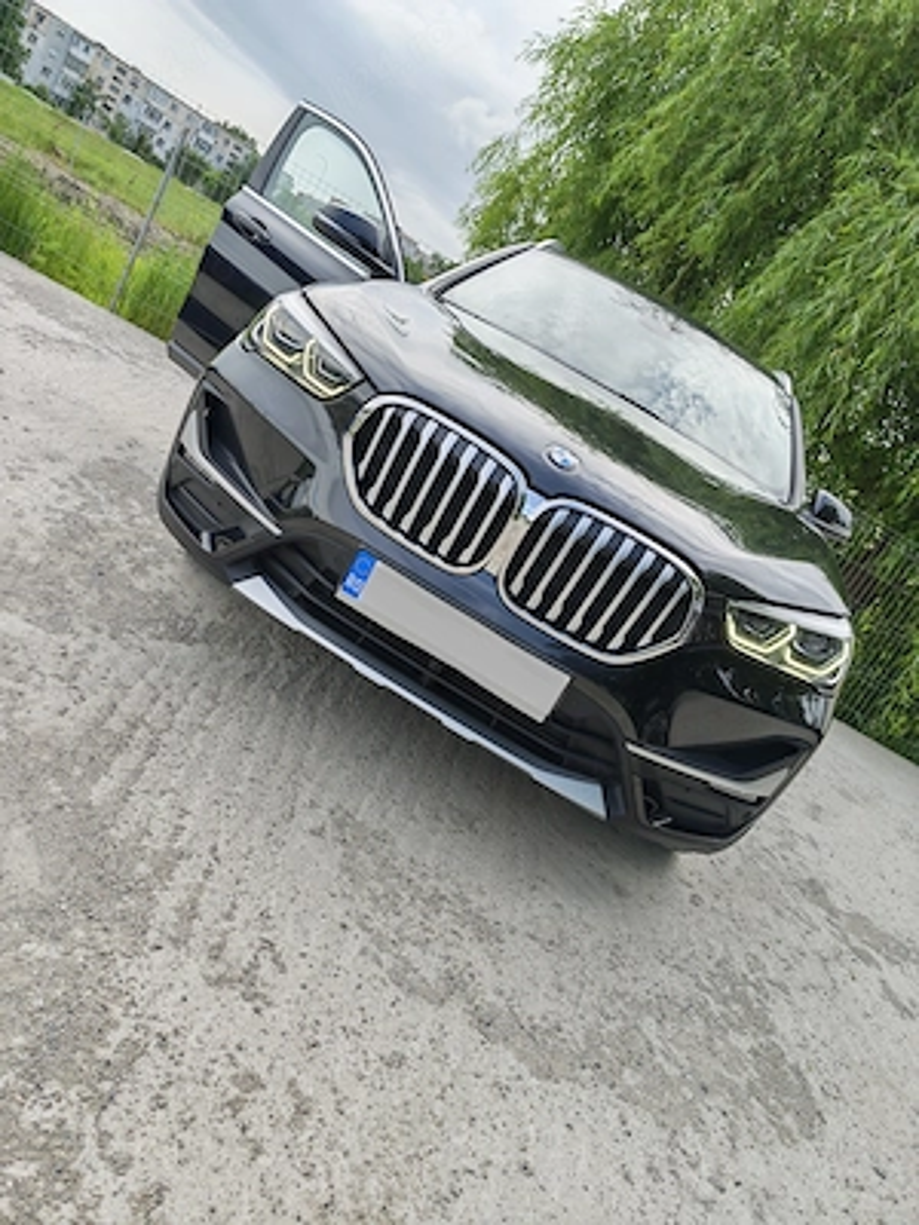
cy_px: 612
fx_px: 814
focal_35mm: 23
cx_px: 460
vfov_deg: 73.9
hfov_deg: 58.9
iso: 50
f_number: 1.6
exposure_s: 1/410
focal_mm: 6.55
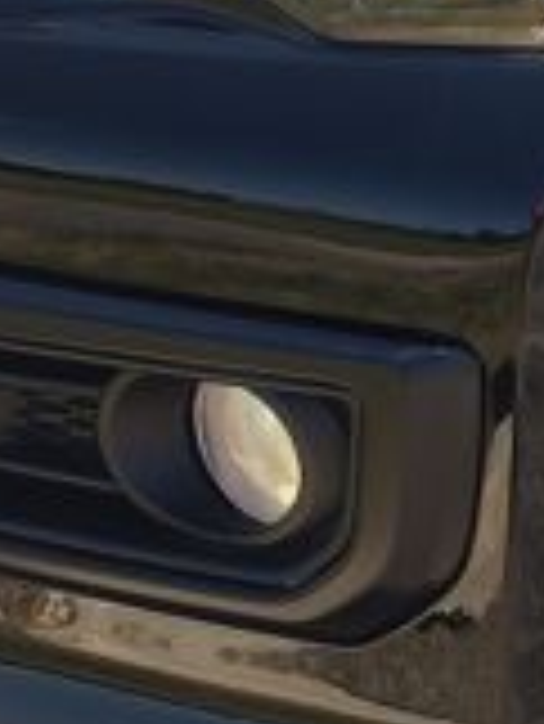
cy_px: 261
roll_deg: +1.0
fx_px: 2239
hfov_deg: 13.8
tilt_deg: -22.2
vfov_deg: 18.3
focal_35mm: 107
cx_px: 236
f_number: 2.2
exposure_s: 1/540
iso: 32
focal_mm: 4.15
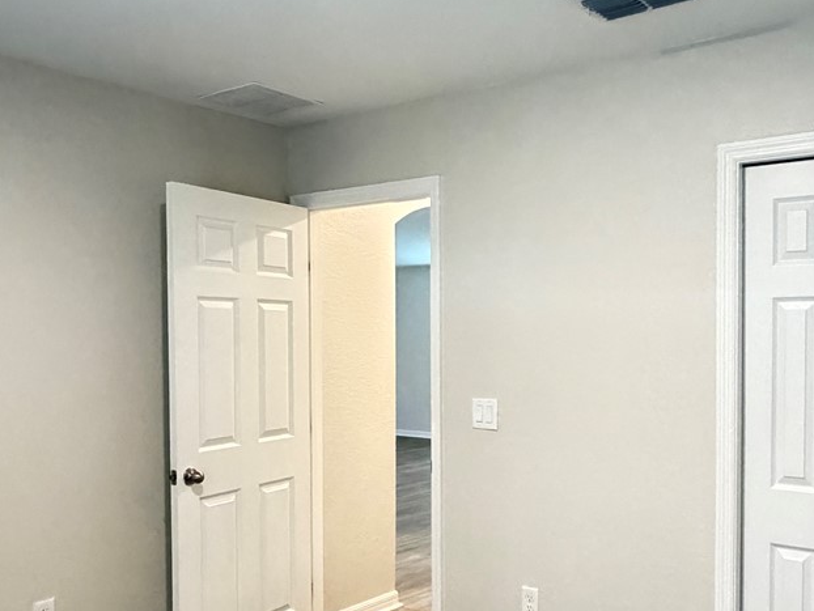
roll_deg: +0.2
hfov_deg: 50.8
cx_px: 514
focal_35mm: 36
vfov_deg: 39.5
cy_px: 360
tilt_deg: -0.5
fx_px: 847
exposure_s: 1/60
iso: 1250
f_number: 2.2
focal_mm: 2.22
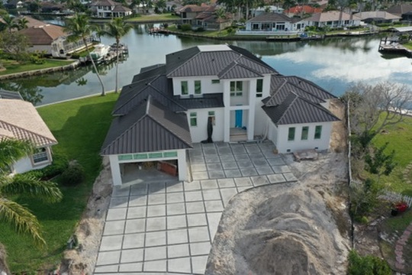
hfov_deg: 65.5
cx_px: 206
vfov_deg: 46.4
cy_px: 138
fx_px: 320
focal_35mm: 28
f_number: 5.6
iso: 100
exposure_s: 1/400
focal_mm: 10.26
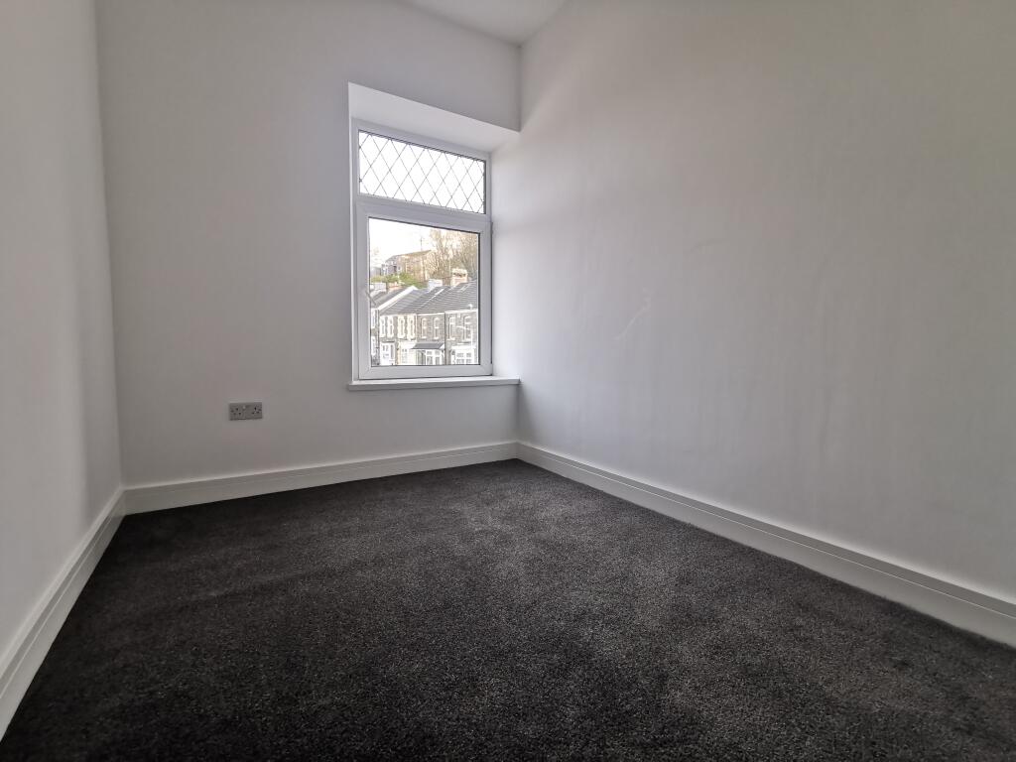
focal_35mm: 16
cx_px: 508
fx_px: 470
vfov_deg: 78.1
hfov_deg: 94.5
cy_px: 381
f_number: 2.2
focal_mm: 2.35
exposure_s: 1/100
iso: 100
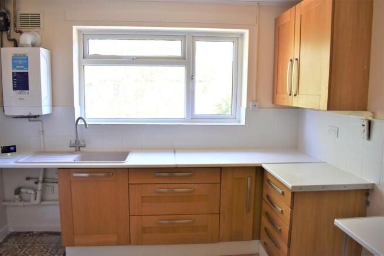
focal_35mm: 27
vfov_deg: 48.0
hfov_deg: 67.4
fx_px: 288
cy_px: 128
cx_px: 192
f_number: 4.5
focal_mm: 18
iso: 400
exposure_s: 1/80
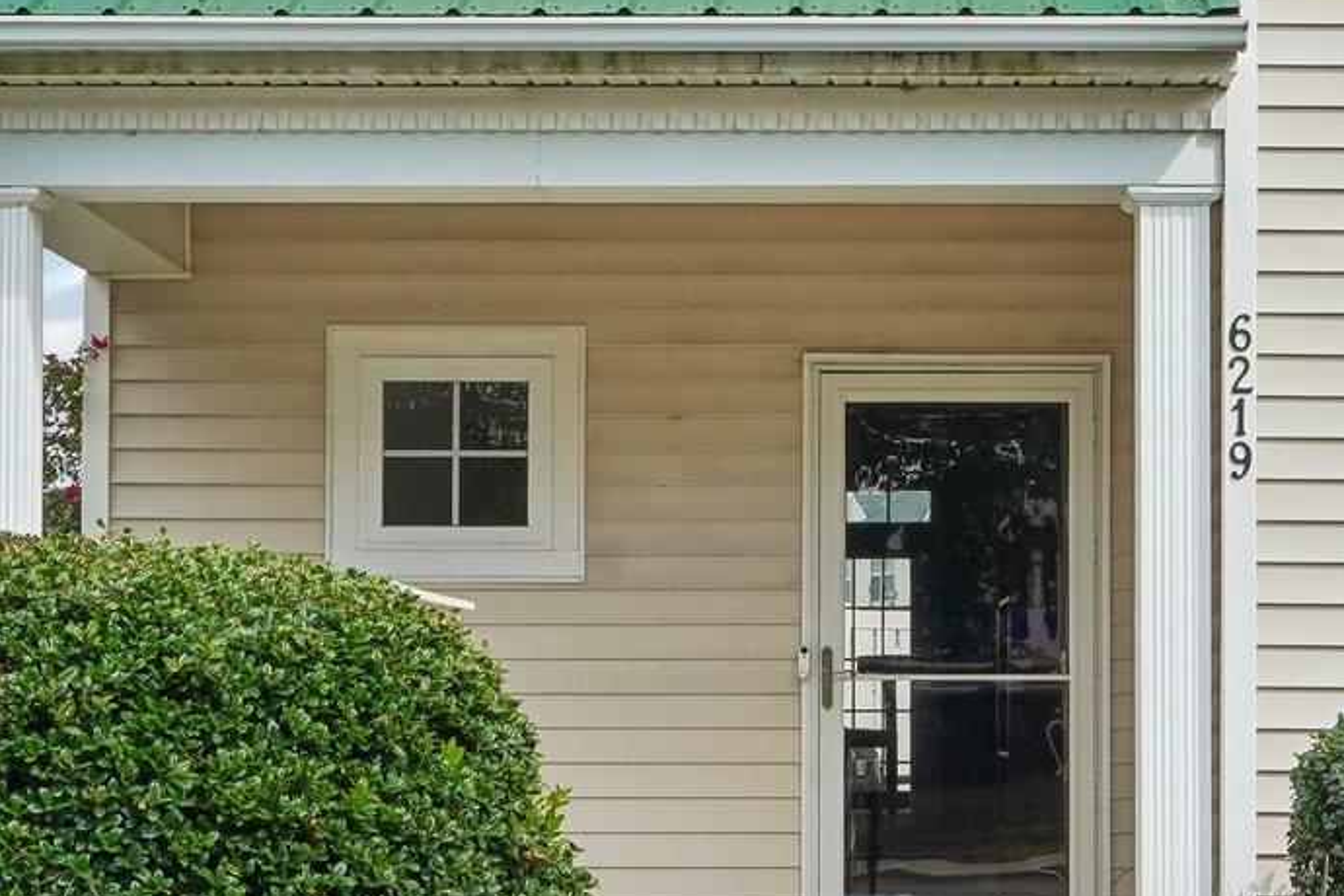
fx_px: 3322
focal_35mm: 89
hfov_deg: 22.7
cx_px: 993
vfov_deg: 14.7
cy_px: -256
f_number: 16
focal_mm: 20
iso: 125
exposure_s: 1/30
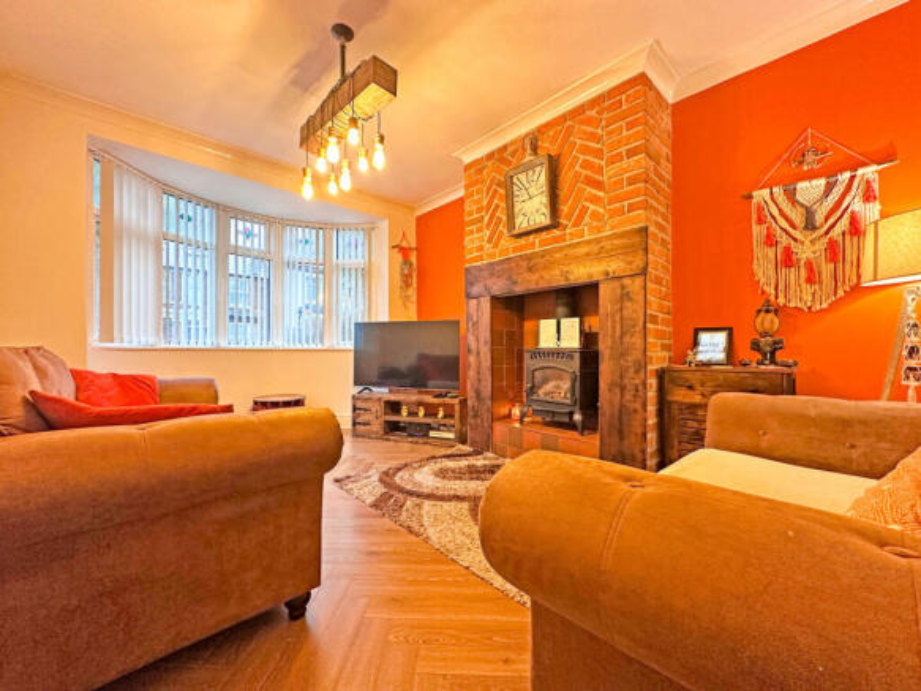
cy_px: 346
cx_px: 460
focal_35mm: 14
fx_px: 372
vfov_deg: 85.7
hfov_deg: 102.1
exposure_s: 1/50
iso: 320
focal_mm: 2.22
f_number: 2.2
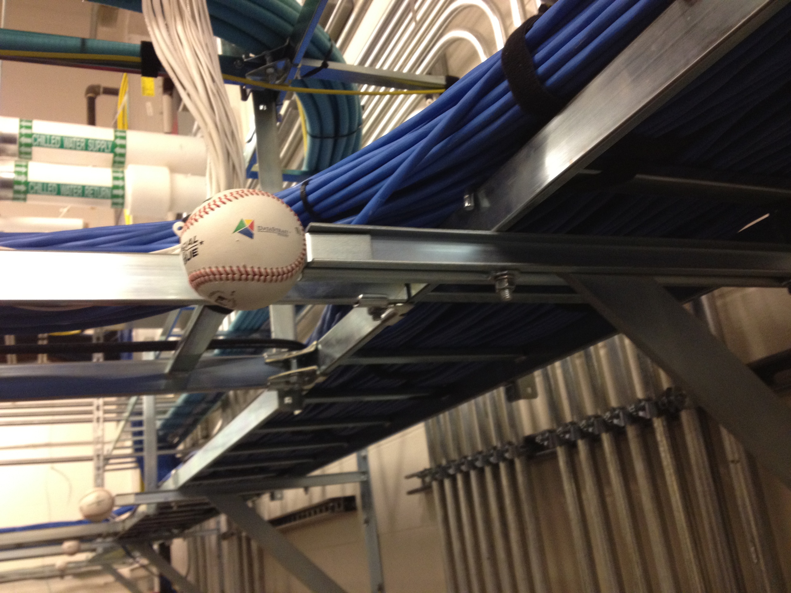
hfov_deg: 52.6
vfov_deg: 40.7
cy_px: 296
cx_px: 396
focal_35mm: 35
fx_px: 800
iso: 200
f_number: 2.4
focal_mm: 4.28
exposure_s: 1/20
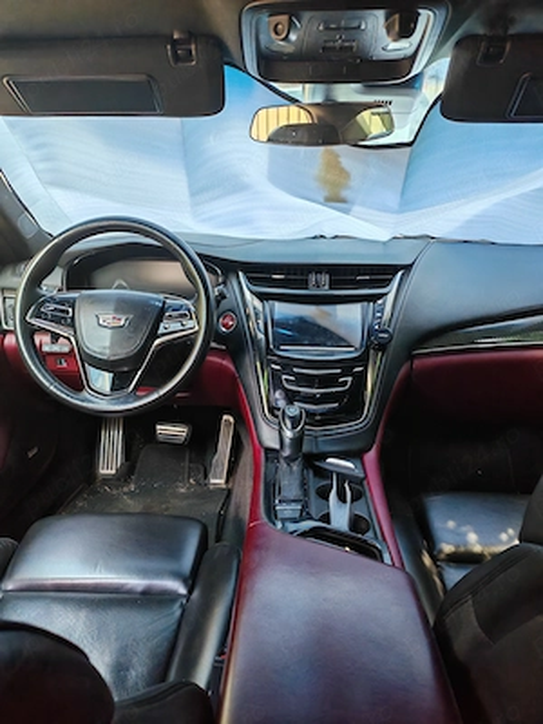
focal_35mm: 25
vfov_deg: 69.4
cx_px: 272
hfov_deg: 54.9
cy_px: 362
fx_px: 523
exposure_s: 1/100
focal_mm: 5.3
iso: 320
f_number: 1.9
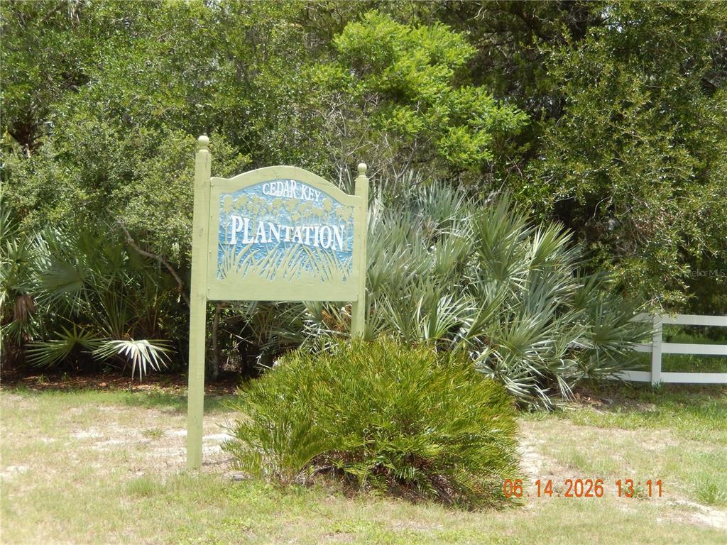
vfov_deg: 28.6
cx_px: 364
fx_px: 1071
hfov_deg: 37.5
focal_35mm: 51
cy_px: 272
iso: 125
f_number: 4.5
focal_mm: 9.2
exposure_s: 1/400
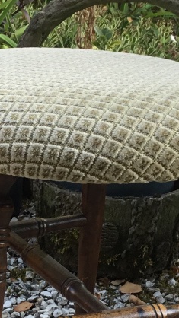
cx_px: 62
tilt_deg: -23.0
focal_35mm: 97
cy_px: 236
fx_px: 819
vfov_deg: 21.8
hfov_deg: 12.5
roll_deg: +1.0
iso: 40
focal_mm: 3.3
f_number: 2.4
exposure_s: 1/100
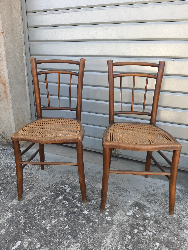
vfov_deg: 67.3
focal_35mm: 26
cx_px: 94
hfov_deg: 53.1
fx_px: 188
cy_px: 125
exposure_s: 1/310
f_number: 1.7
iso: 40
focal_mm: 3.93
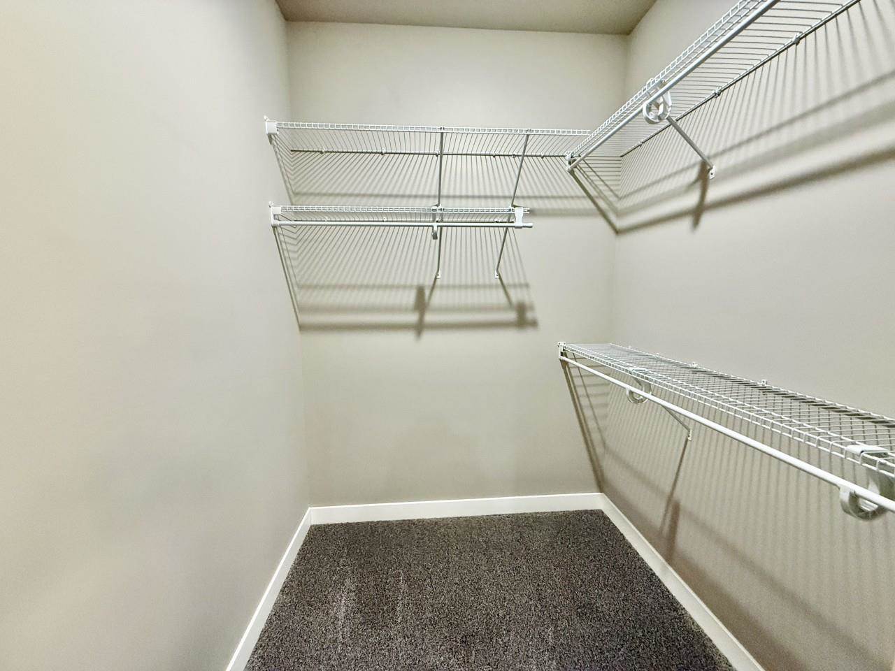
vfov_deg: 85.7
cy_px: 336
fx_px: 362
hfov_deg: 102.1
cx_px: 448
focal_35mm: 14
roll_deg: +0.2
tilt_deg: -6.8
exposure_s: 1/60
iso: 500
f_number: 2.2
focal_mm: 2.22
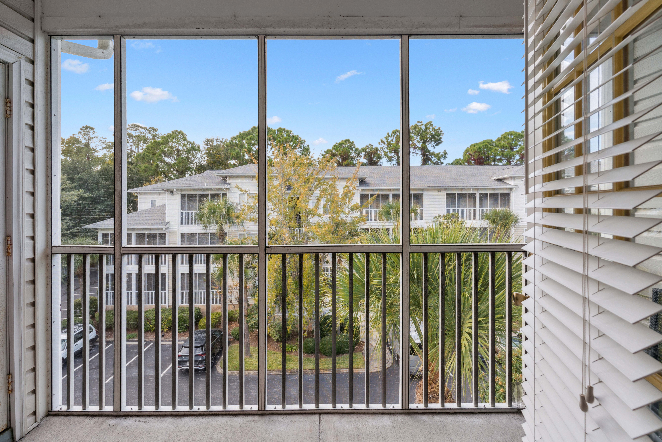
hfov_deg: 93.3
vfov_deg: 70.5
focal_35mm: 17
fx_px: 313
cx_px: 331
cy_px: 221
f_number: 8
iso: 250
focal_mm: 17
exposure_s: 1/125
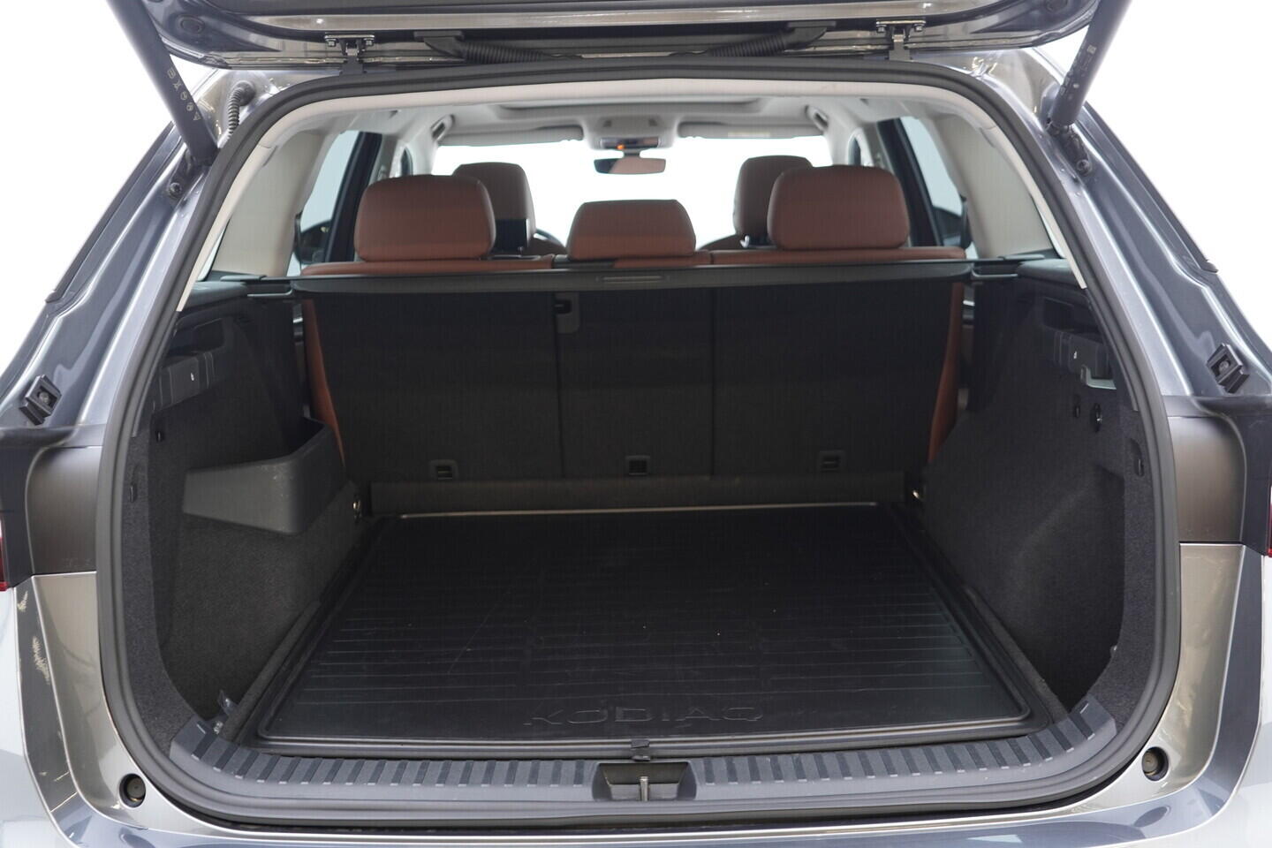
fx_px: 1272
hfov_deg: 53.1
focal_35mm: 36
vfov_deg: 36.9
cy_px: 424
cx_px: 636
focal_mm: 24
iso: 500
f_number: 2.8
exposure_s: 1/40
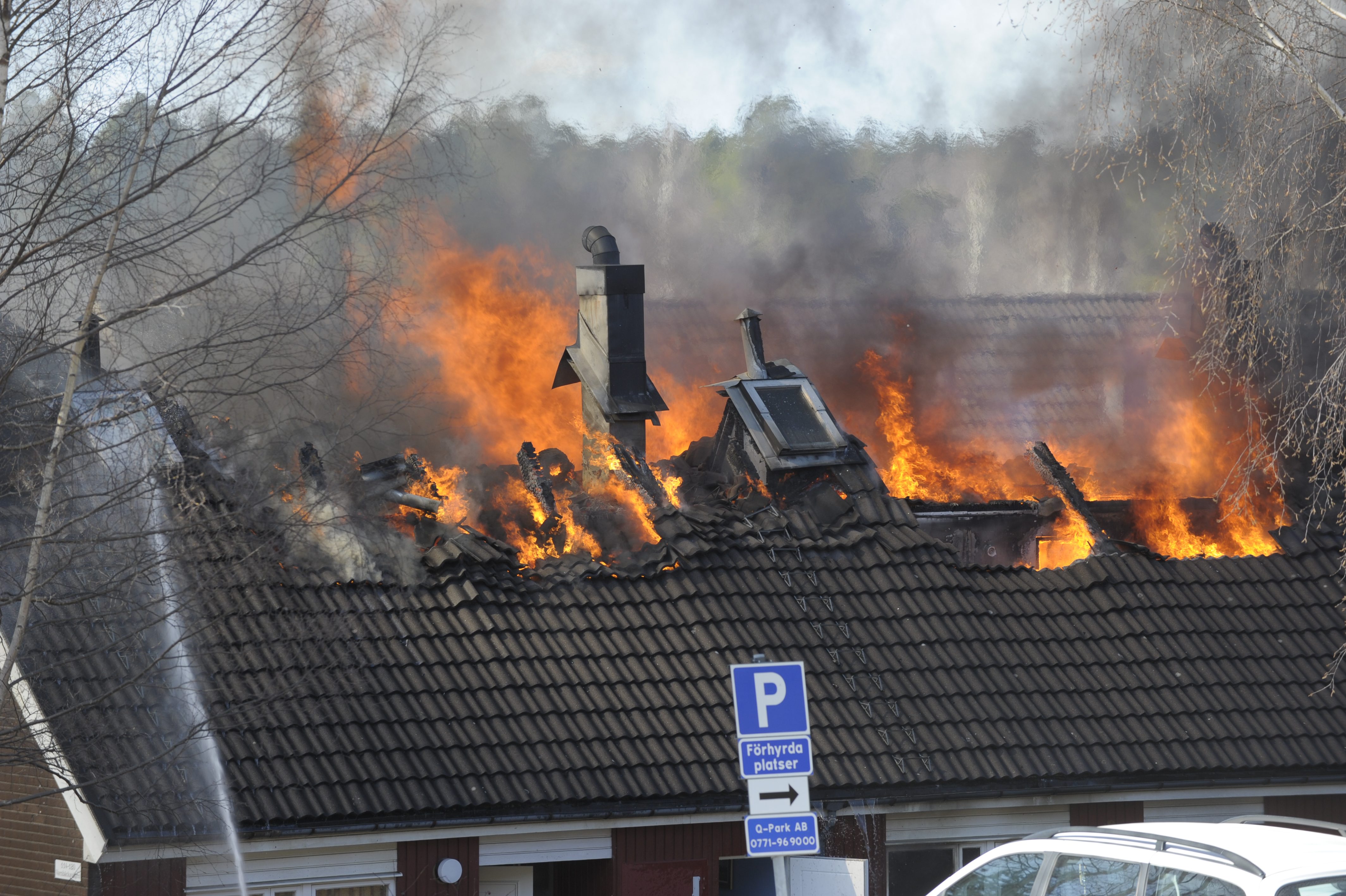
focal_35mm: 190
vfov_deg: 7.2
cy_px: 448
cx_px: 673
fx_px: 7099
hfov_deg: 10.8
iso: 400
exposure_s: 1/320
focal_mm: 190
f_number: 5
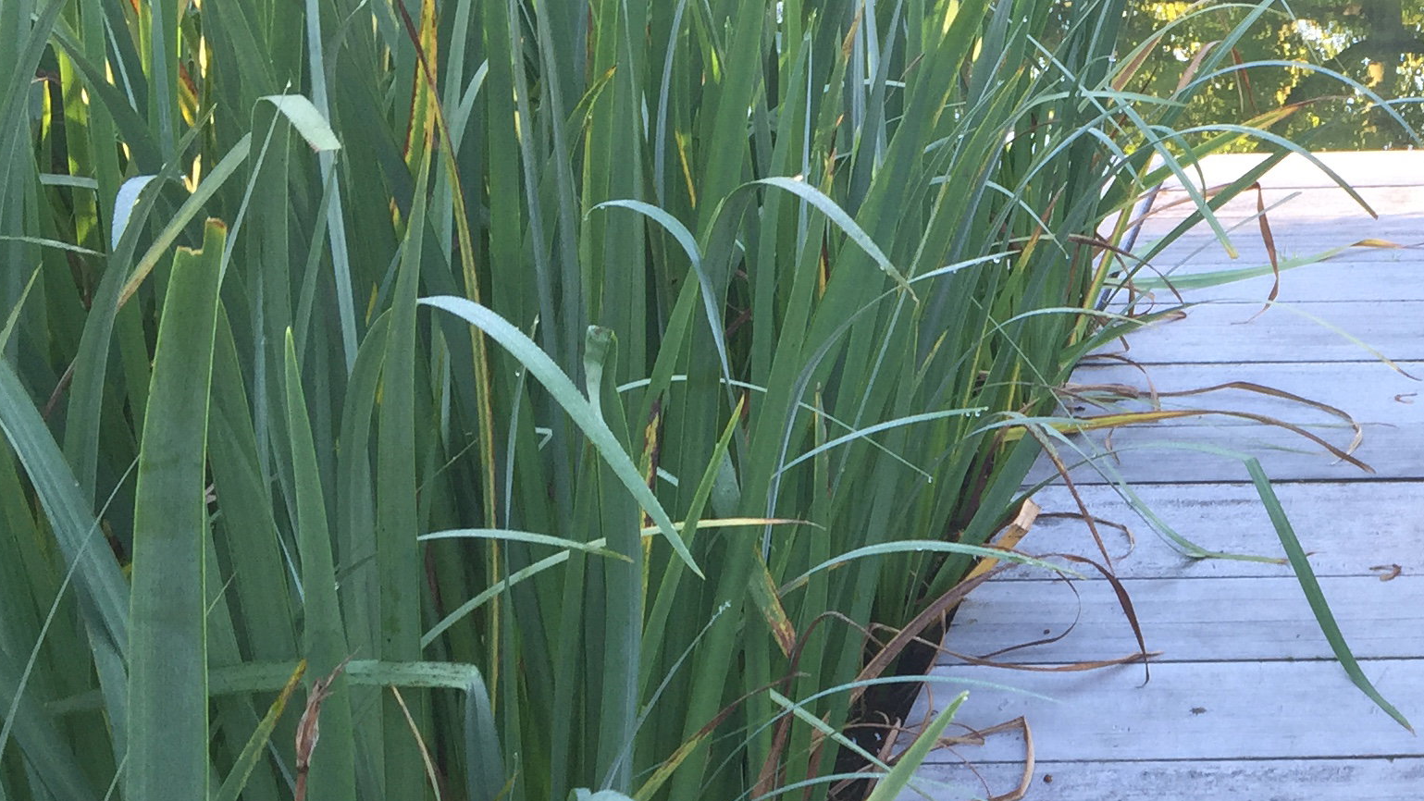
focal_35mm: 67
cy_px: 703
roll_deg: +0.6
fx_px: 2530
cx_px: 1482
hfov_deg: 29.0
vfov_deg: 17.8
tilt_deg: -26.6
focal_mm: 4.15
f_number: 2.2
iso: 32
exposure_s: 1/50
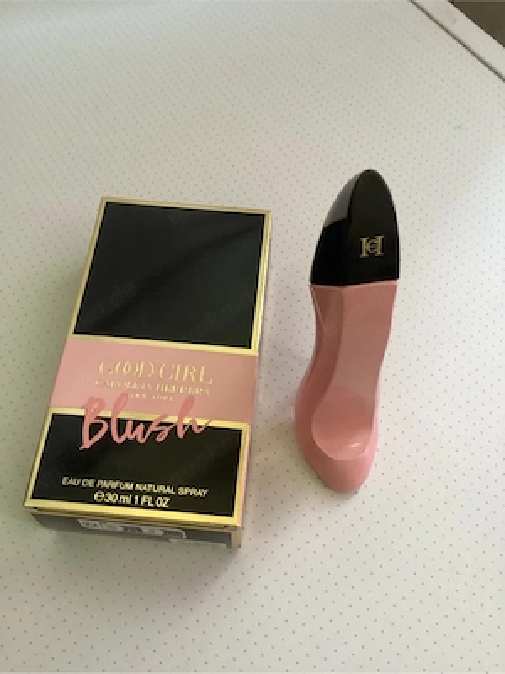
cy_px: 337
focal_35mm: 31
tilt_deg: -63.4
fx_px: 603
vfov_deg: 58.4
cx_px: 252
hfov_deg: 45.4
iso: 320
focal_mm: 3.3
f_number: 2.4
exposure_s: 1/50
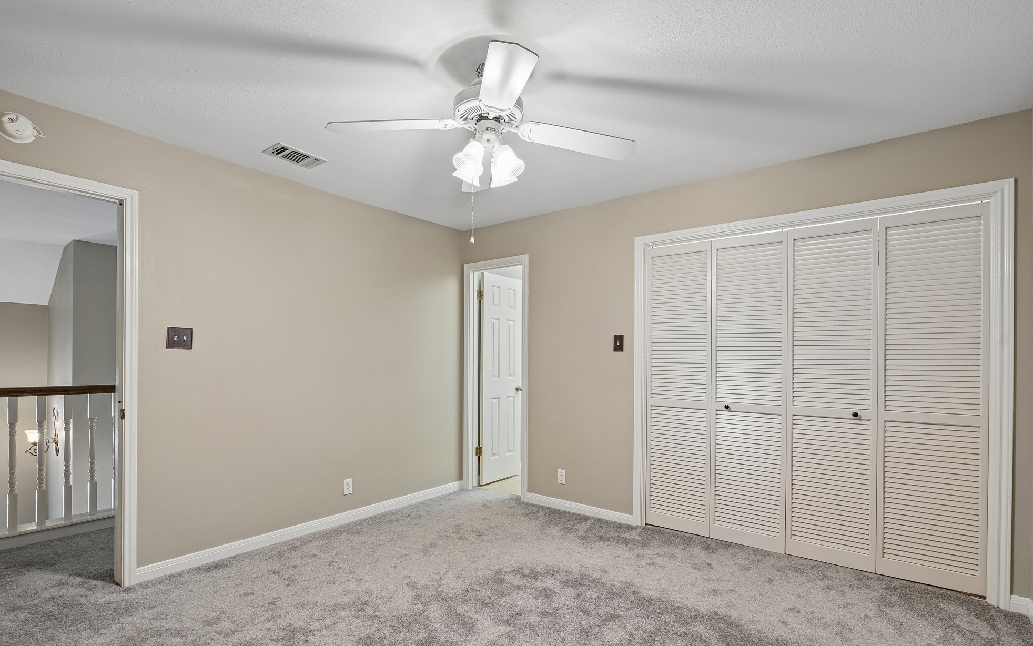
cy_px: 359
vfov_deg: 67.8
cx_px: 519
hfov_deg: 94.4
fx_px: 479
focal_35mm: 17
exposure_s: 1/4
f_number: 8
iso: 400
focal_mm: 16
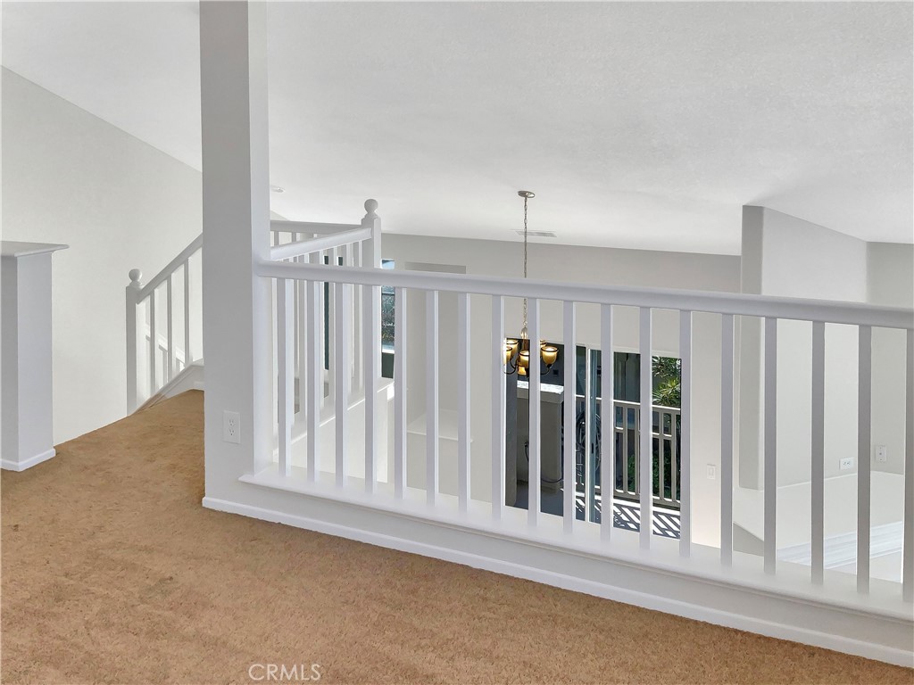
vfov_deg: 48.2
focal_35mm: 29
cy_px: 342
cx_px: 457
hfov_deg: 61.7
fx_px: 766
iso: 40
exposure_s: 1/120
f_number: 1.8
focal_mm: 3
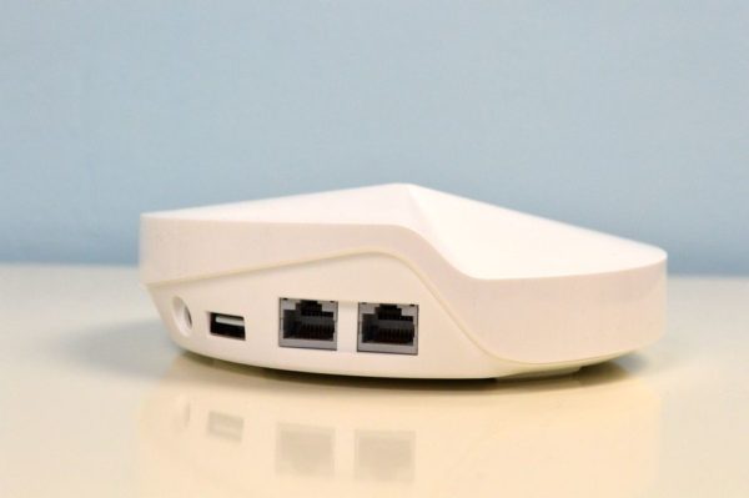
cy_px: 249
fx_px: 1403
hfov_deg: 29.9
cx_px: 374
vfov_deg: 20.1
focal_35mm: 68
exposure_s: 1/60
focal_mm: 45
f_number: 10
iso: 1600
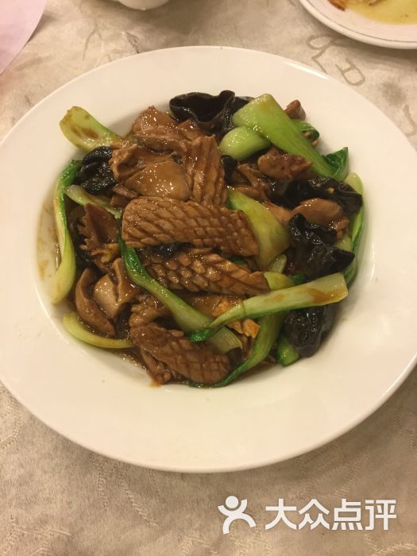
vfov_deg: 58.4
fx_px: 498
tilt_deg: -65.7
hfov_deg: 45.4
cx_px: 208
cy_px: 278
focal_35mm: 31
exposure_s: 1/33
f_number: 2.4
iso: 160
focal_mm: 3.3
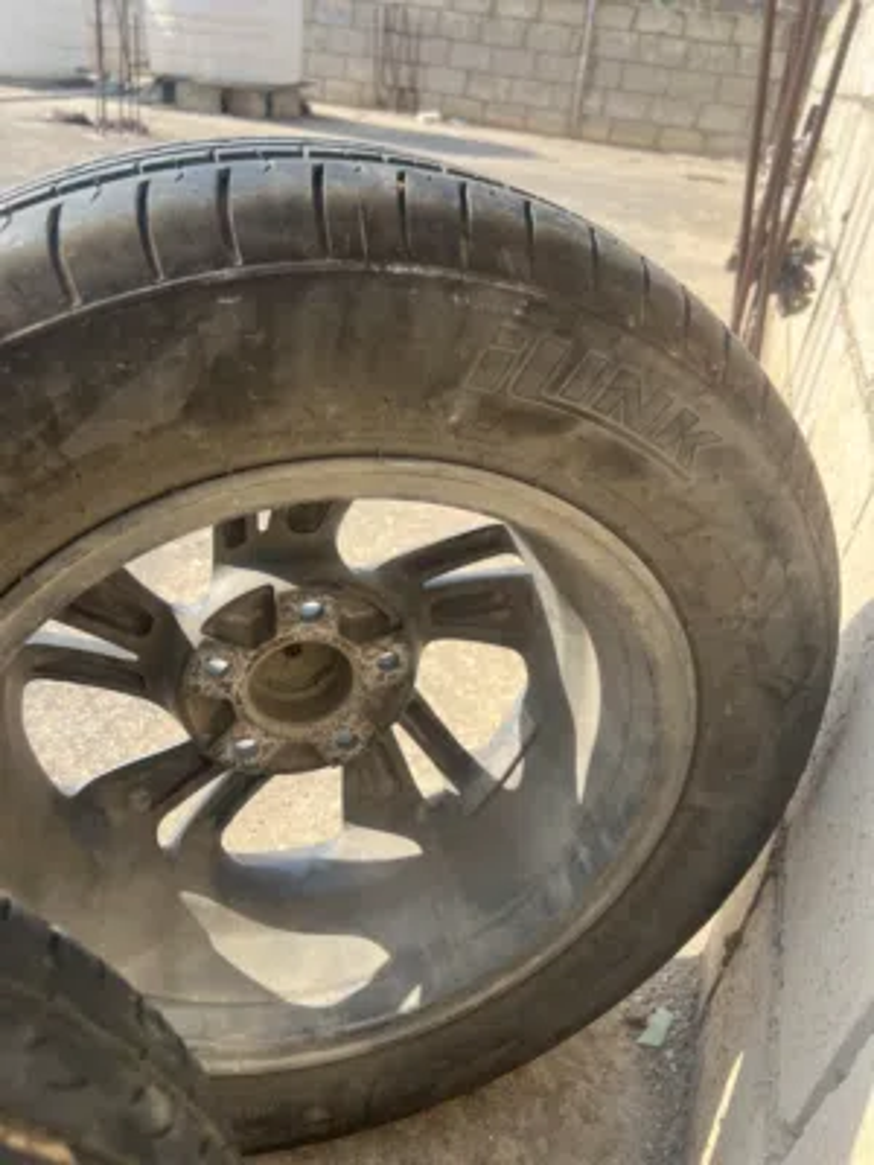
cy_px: 582
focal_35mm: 26
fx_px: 875
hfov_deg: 53.1
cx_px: 437
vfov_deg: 67.3
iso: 50
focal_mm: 5.7
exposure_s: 1/2123
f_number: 1.5
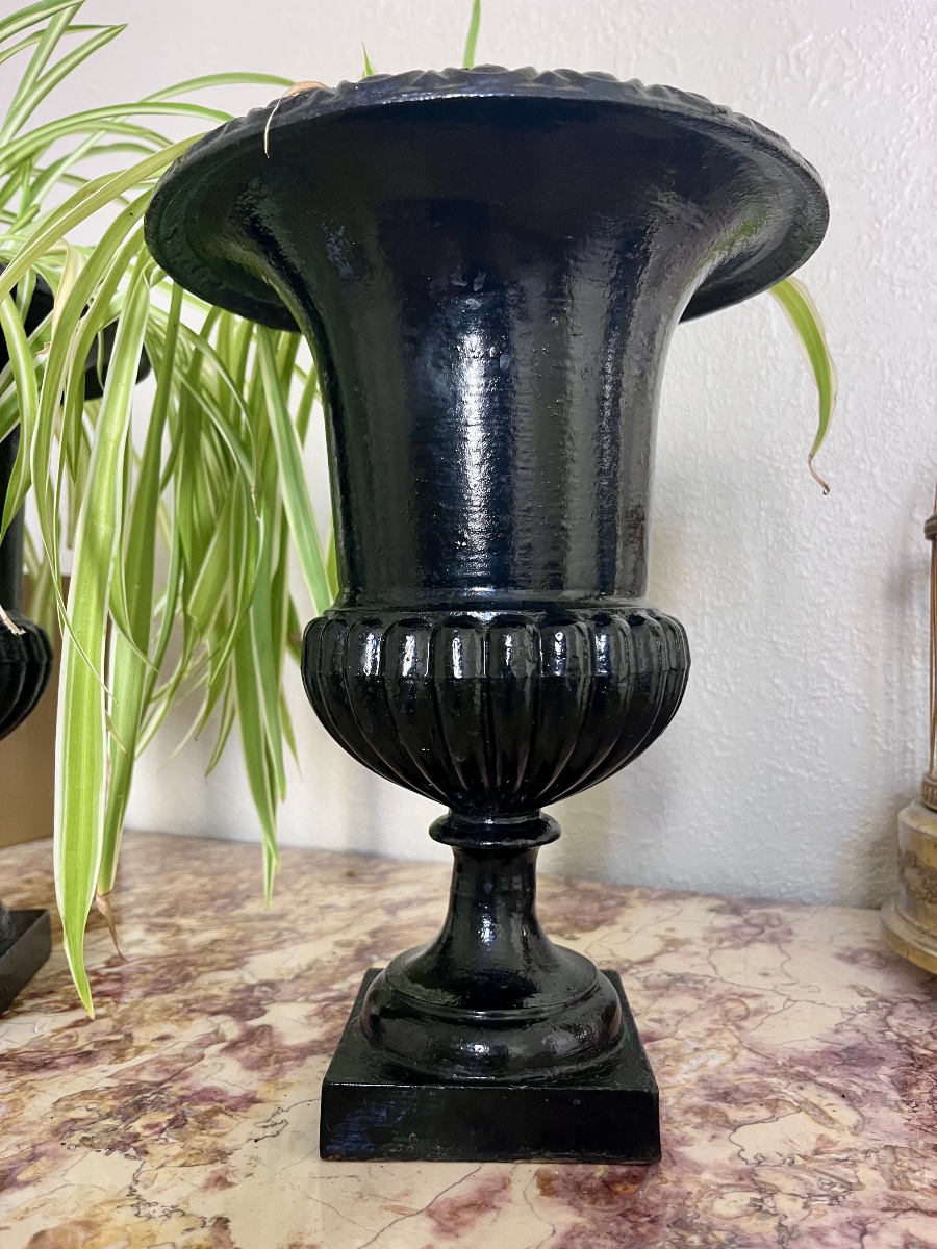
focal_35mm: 26
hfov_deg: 53.1
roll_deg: +0.0
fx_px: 938
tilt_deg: -1.4
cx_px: 468
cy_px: 624
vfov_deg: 67.3
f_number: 1.6
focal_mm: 5.1
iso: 160
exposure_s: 1/60
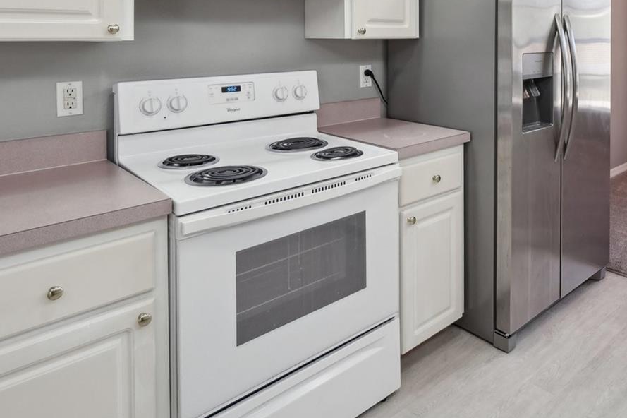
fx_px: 470
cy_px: 55
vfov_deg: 44.3
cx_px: 474
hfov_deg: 63.3
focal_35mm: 27
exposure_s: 1/90
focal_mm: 10
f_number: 4.5
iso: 400
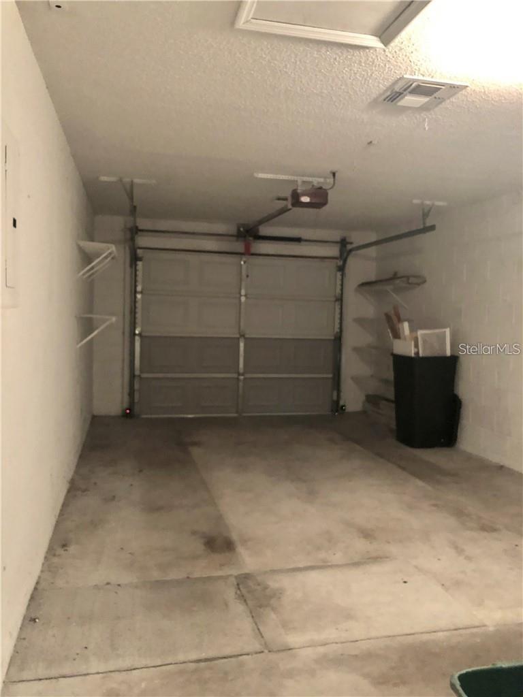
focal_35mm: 28
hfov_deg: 49.7
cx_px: 262
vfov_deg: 63.4
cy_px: 348
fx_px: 564
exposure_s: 1/4
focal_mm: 4
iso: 100
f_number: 1.8
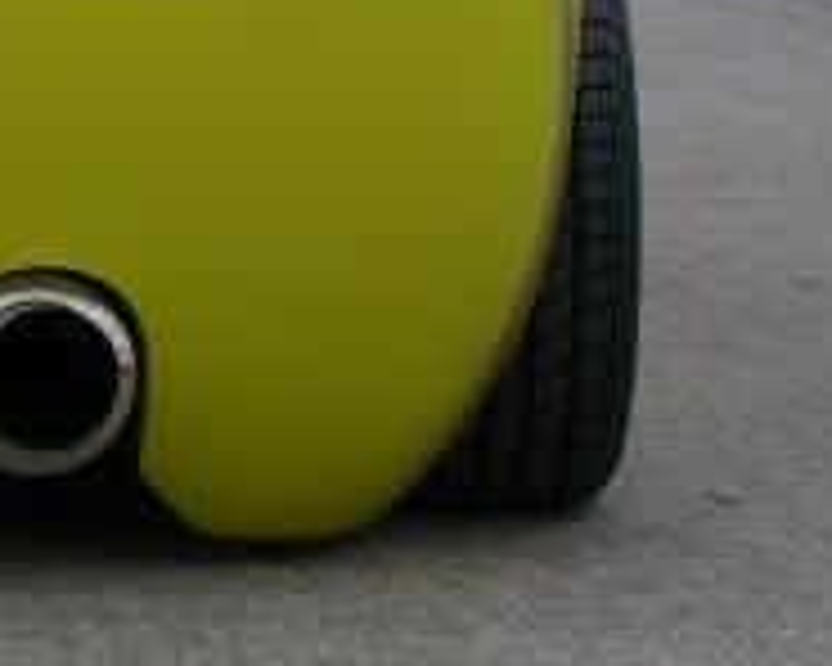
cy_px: 0
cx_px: -508
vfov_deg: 5.6
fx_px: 6845
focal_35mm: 278
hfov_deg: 6.8
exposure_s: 1/250
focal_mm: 10.7
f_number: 5.8
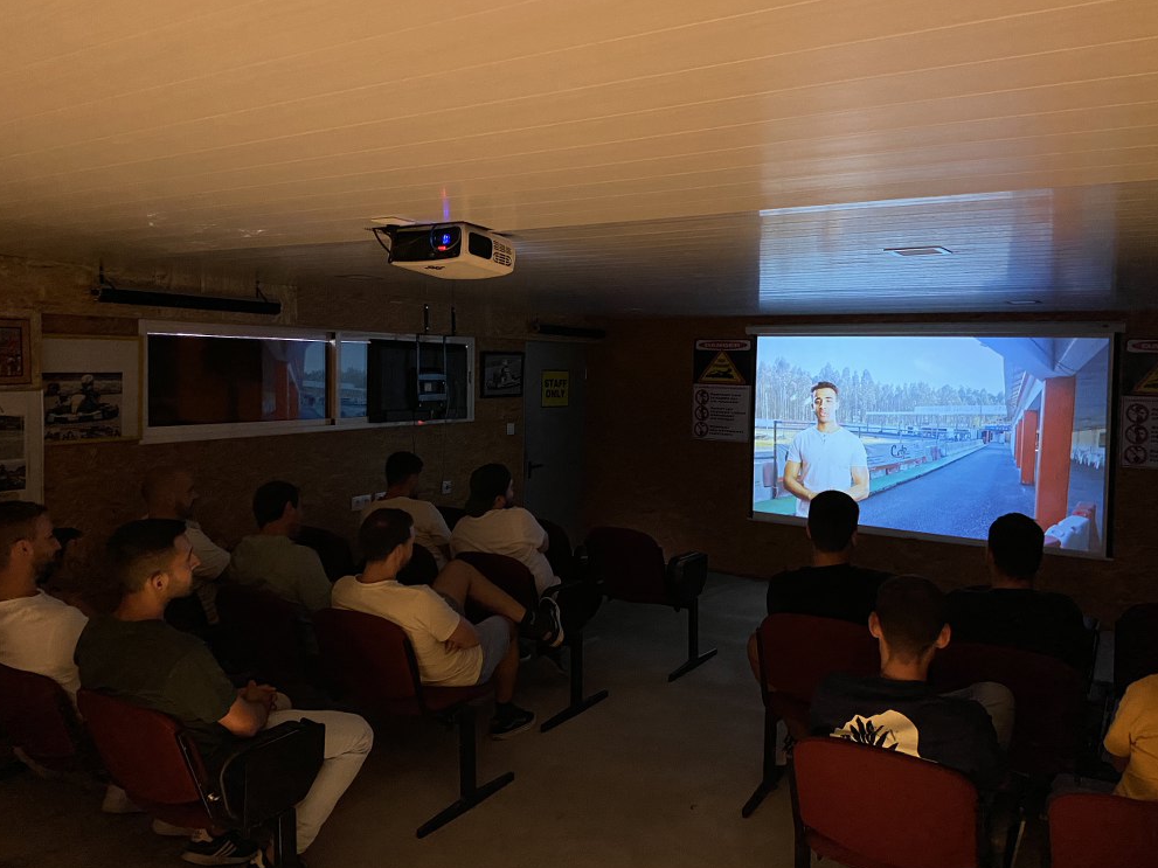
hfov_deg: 63.4
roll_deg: +0.0
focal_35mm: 28
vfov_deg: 49.7
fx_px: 937
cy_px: 416
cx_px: 593
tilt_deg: -5.0
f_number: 1.8
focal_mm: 4.25
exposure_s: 1/40
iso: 500
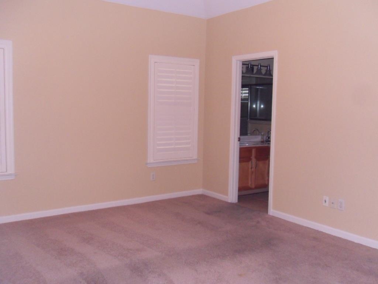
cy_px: 142
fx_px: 382
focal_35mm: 35
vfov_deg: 40.7
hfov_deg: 52.6
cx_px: 189
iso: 480
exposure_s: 1/45
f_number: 3.5
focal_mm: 6.3
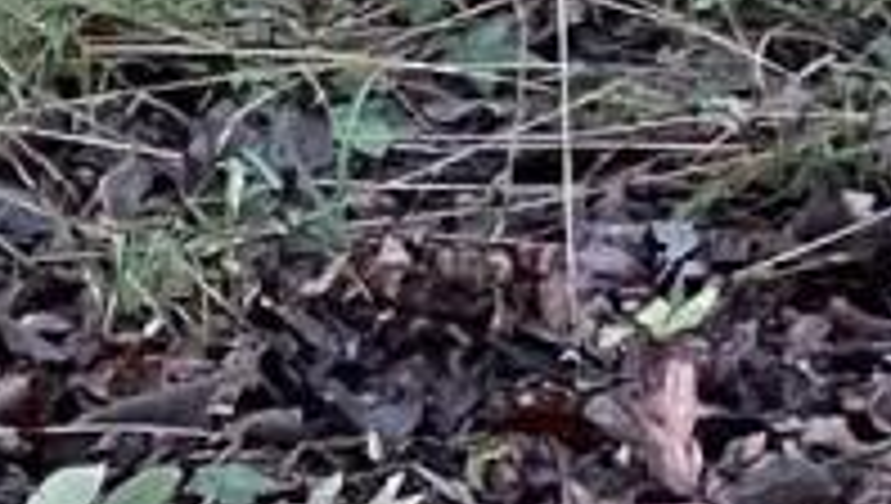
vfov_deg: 1.4
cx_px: 108
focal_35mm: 846
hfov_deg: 2.5
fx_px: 20014
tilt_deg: -3.2
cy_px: -2556
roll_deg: -0.1
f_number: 2.8
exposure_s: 1/99
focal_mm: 9
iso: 80
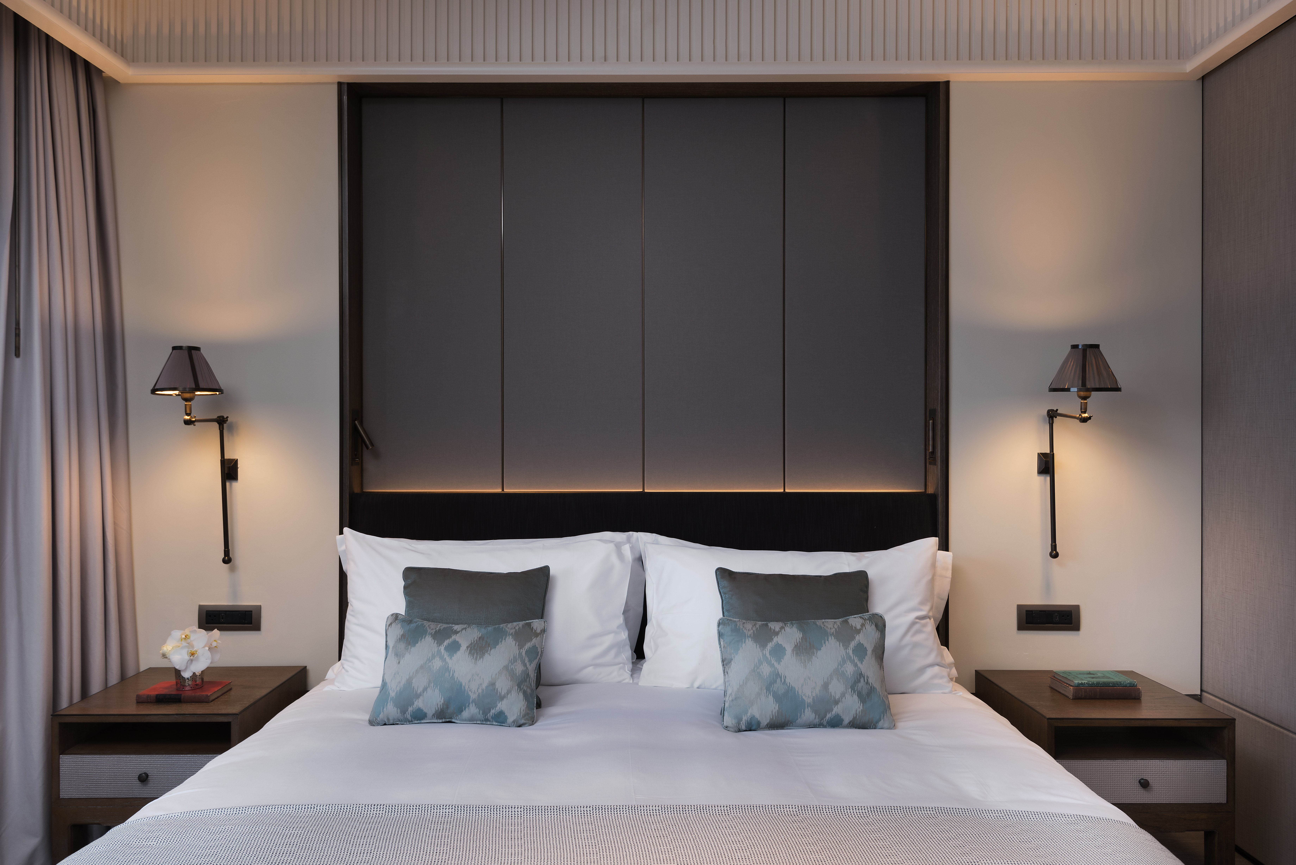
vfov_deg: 51.3
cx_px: 648
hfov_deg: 71.5
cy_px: 432
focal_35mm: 25
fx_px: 900
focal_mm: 25
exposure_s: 2.5
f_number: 11
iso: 100
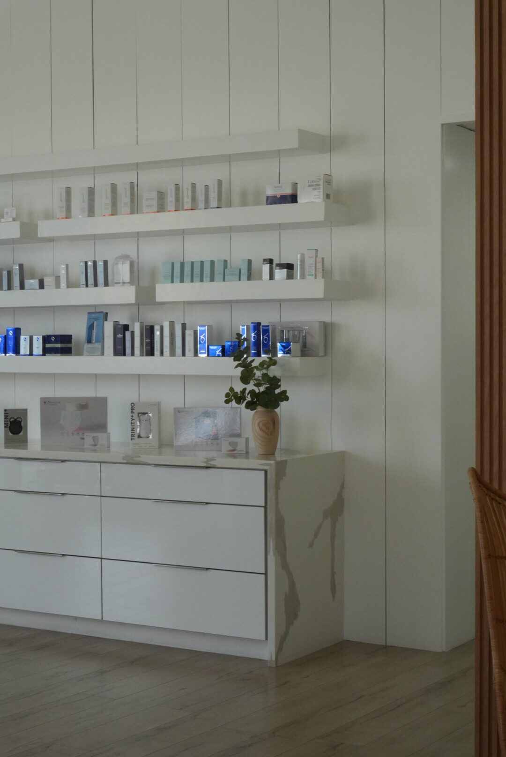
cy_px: 378
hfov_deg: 21.1
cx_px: 253
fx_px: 1357
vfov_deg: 31.2
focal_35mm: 64
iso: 2000
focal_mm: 43
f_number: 22
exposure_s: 1/80
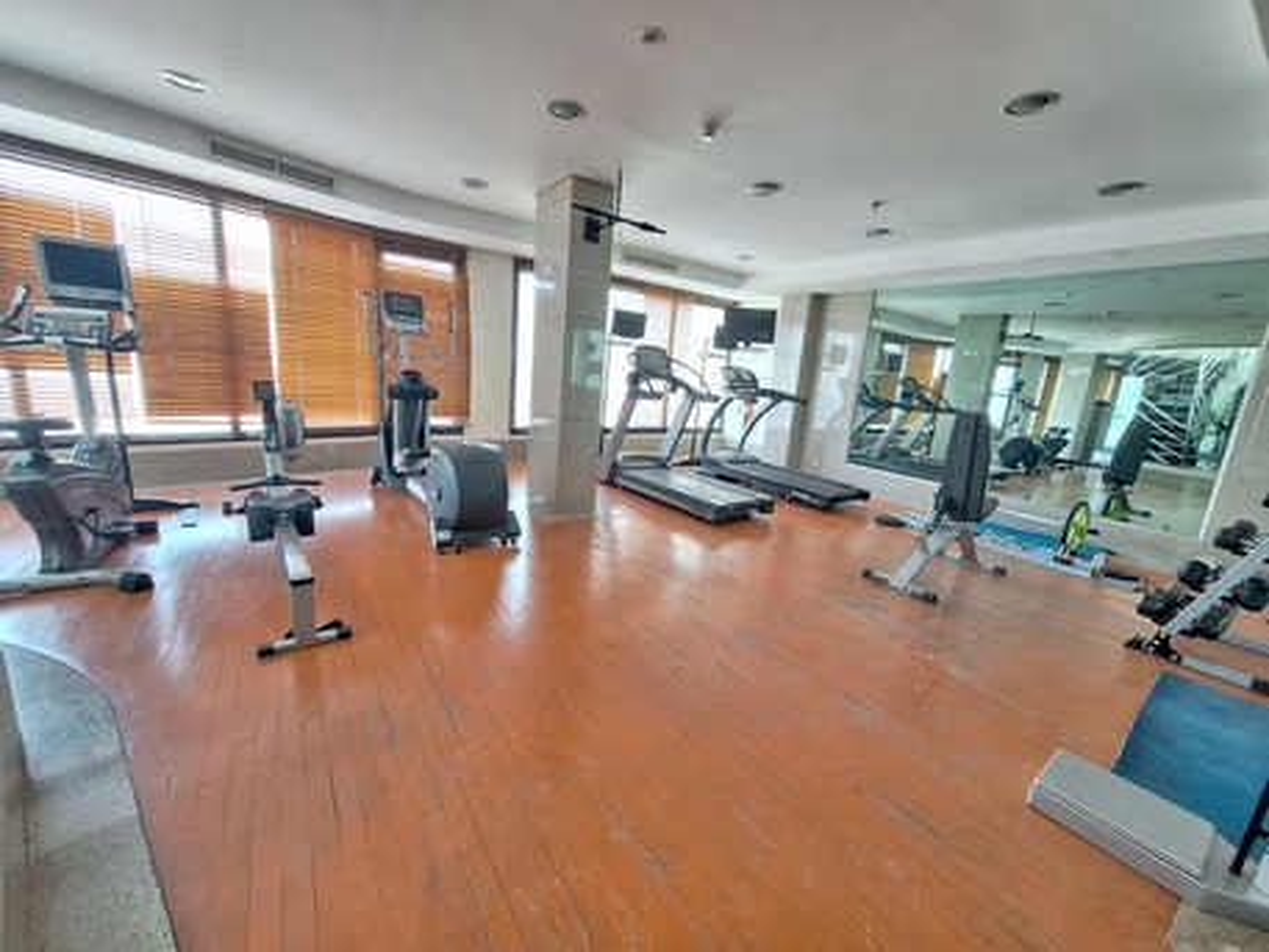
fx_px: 477
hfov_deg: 106.2
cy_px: 476
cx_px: 634
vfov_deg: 89.9
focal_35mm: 13
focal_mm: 1.74
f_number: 2.2
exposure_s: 1/25
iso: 200
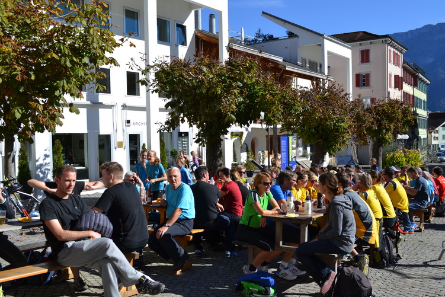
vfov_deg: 36.9
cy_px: 148
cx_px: 222
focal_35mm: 36
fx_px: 445
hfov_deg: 53.1
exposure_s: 1/250
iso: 100
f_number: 8
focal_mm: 24
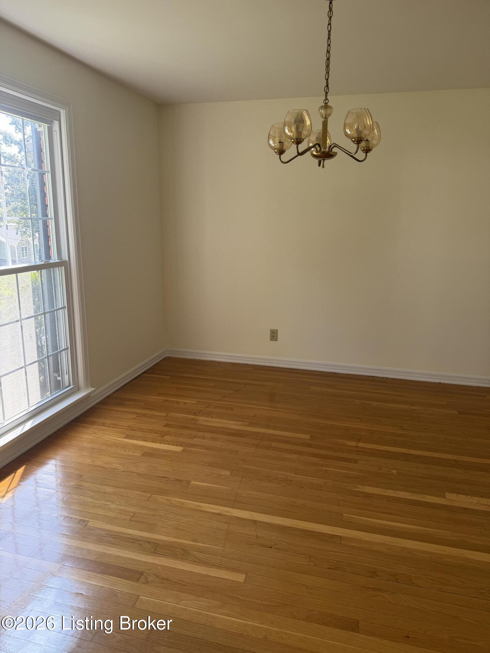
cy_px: 326
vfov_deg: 71.6
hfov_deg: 56.8
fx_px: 453
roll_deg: +0.1
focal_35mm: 24
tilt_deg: -12.7
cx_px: 245
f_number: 1.78
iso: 80
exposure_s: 1/159
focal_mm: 6.76
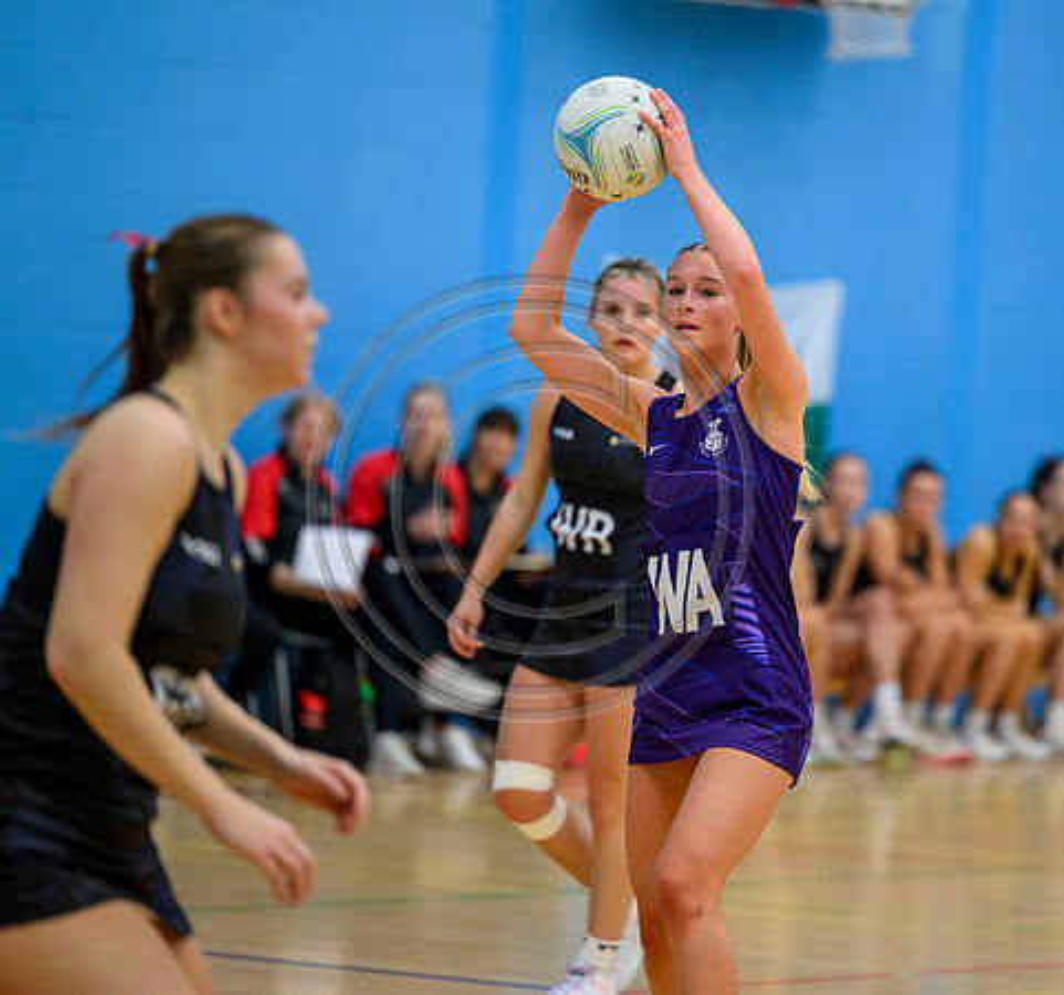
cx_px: 747
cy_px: 498
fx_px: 8295
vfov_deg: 6.9
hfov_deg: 7.3
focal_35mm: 246
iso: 4000
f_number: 2.8
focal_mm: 200
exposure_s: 1/800
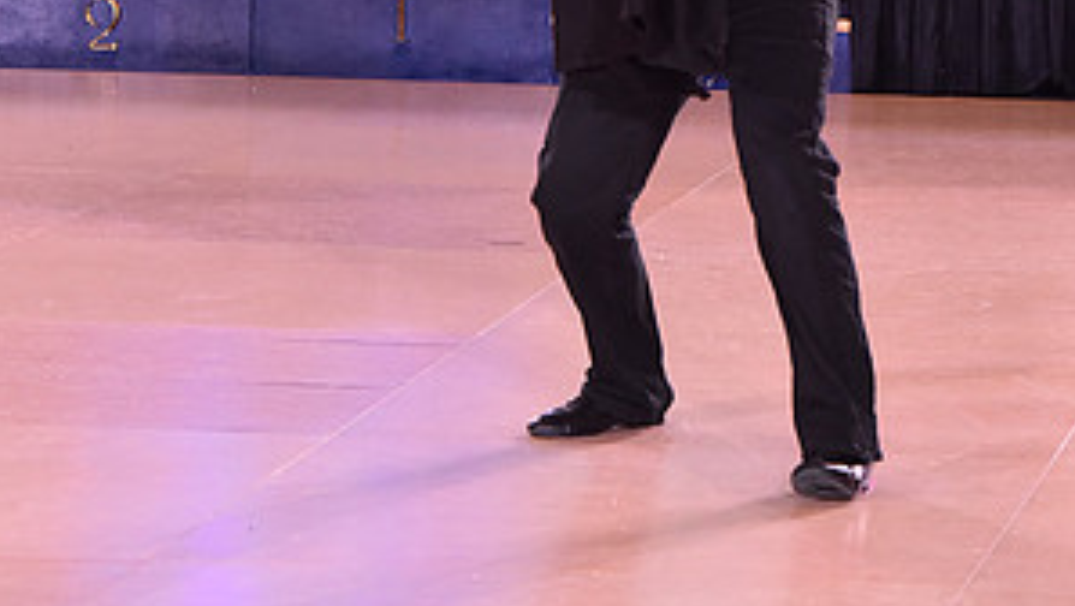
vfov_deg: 5.4
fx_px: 6388
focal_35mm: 224
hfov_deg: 9.6
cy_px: -299
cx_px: 680
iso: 2500
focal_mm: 110
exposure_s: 1/250
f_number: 6.3
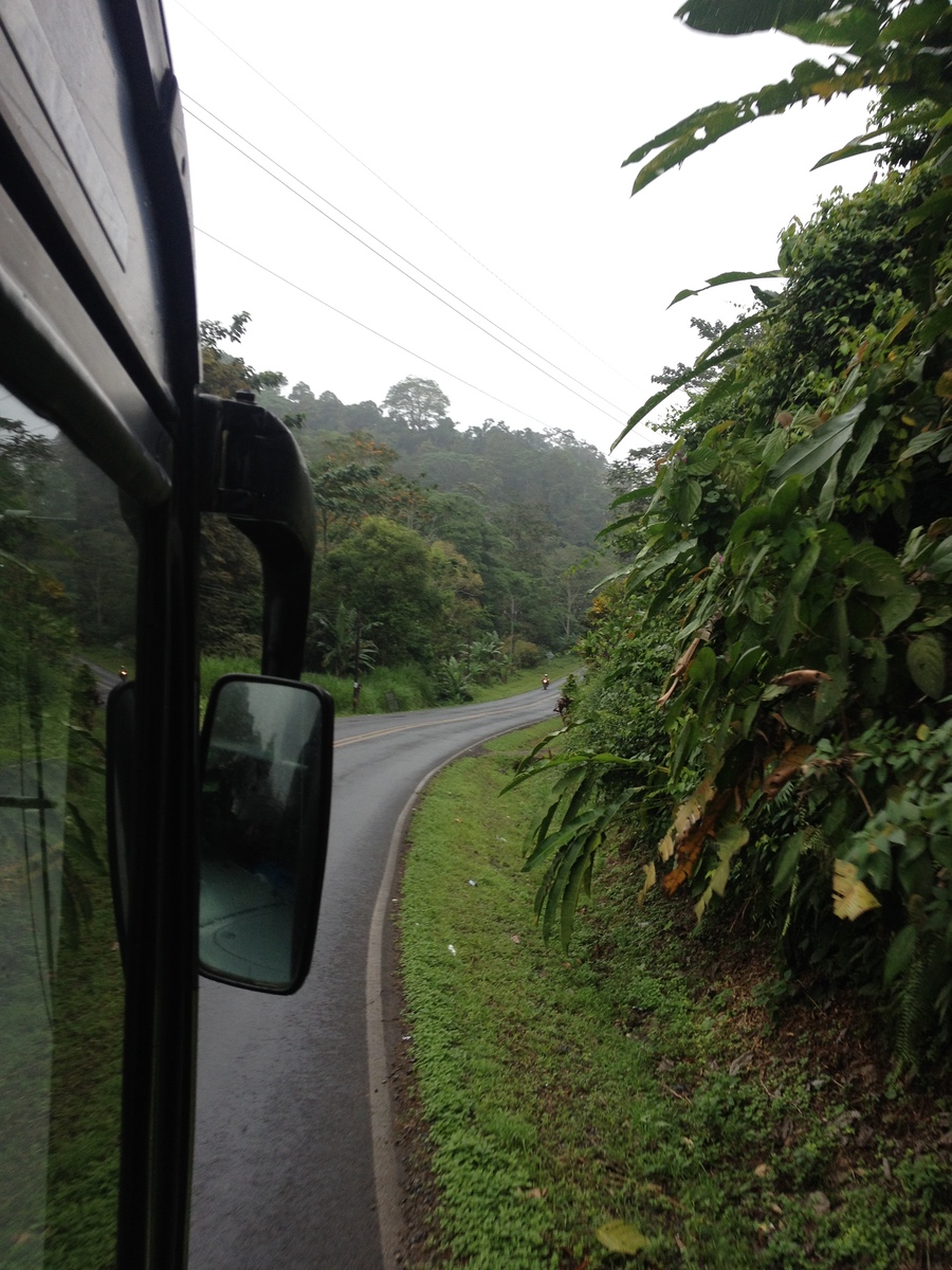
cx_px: 476
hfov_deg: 40.7
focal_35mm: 35
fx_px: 1283
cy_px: 635
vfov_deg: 52.6
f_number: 2.4
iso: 50
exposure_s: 1/305
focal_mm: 4.28
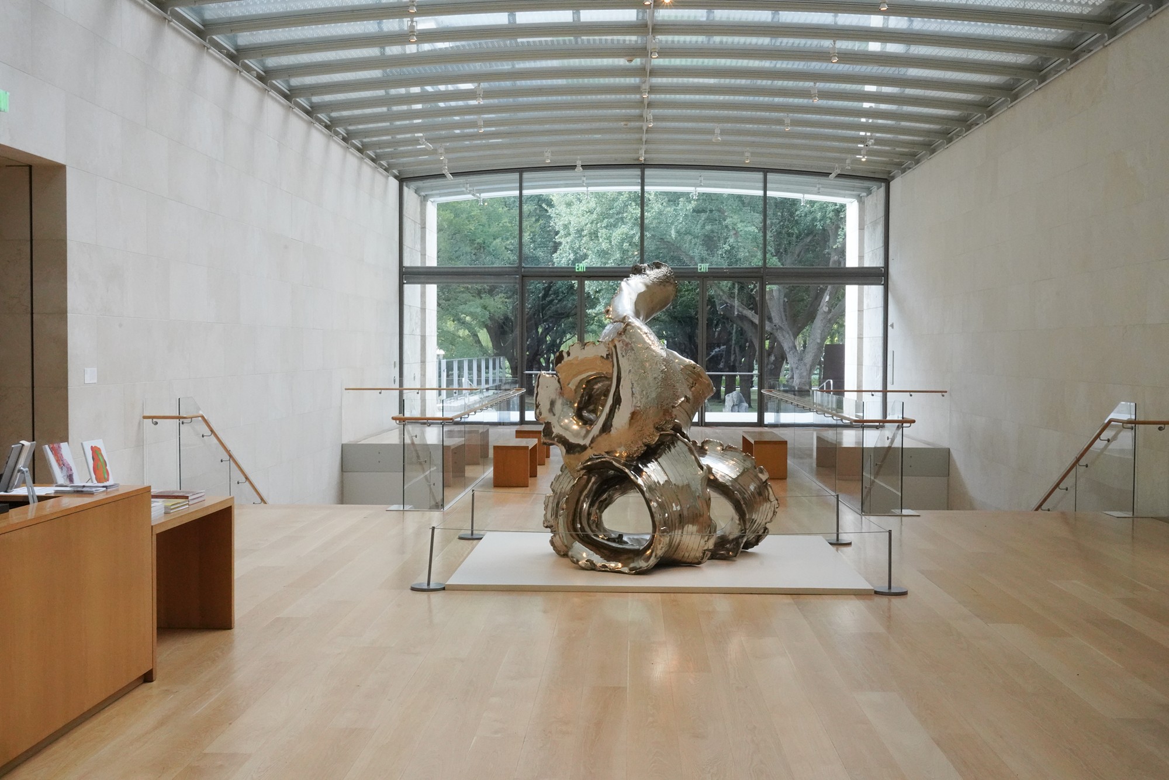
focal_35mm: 41
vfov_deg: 32.6
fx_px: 1331
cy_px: 390
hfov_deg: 47.4
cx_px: 584
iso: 6400
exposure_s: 1/80
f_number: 22
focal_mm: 41
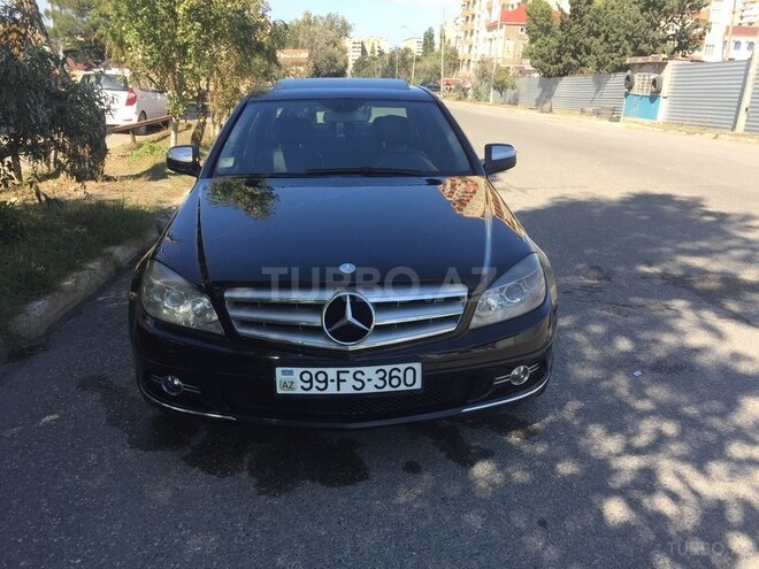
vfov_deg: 48.2
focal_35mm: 29
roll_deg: -2.9
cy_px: 284
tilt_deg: -18.7
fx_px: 636
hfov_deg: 61.7
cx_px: 380
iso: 32
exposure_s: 1/719
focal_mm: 4.15
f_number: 2.2
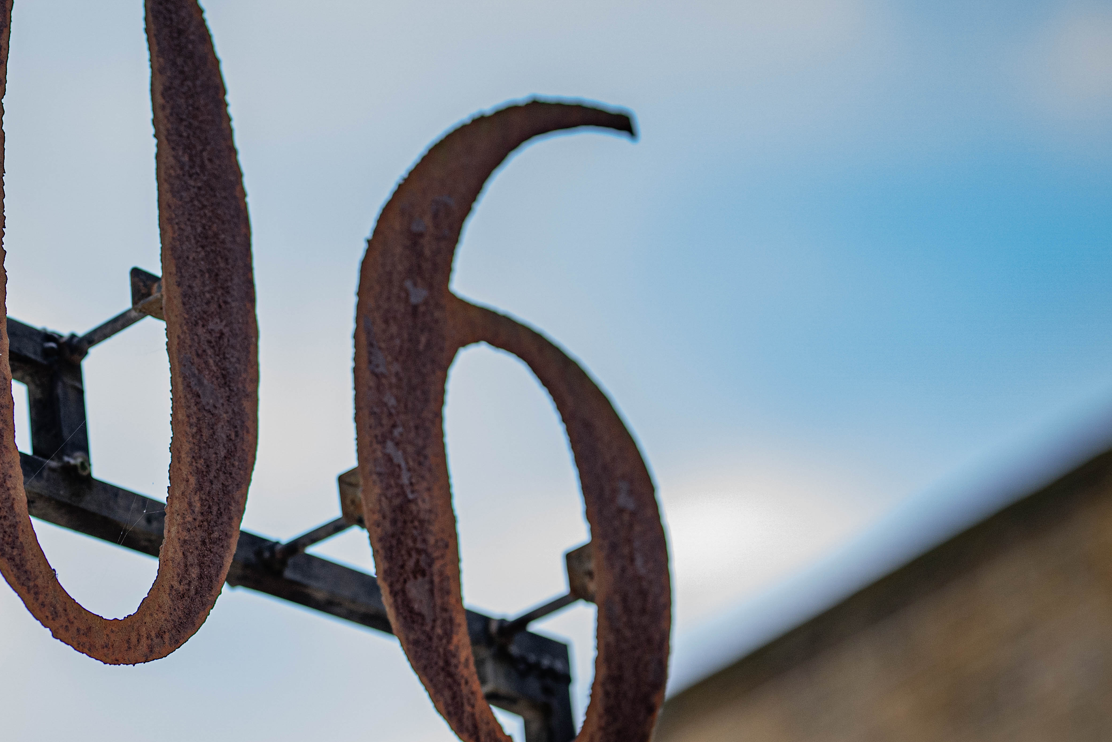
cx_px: 69
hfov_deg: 10.8
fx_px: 5868
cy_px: 402
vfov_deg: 7.2
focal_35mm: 190
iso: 200
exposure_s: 1/250
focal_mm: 85
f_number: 1.6
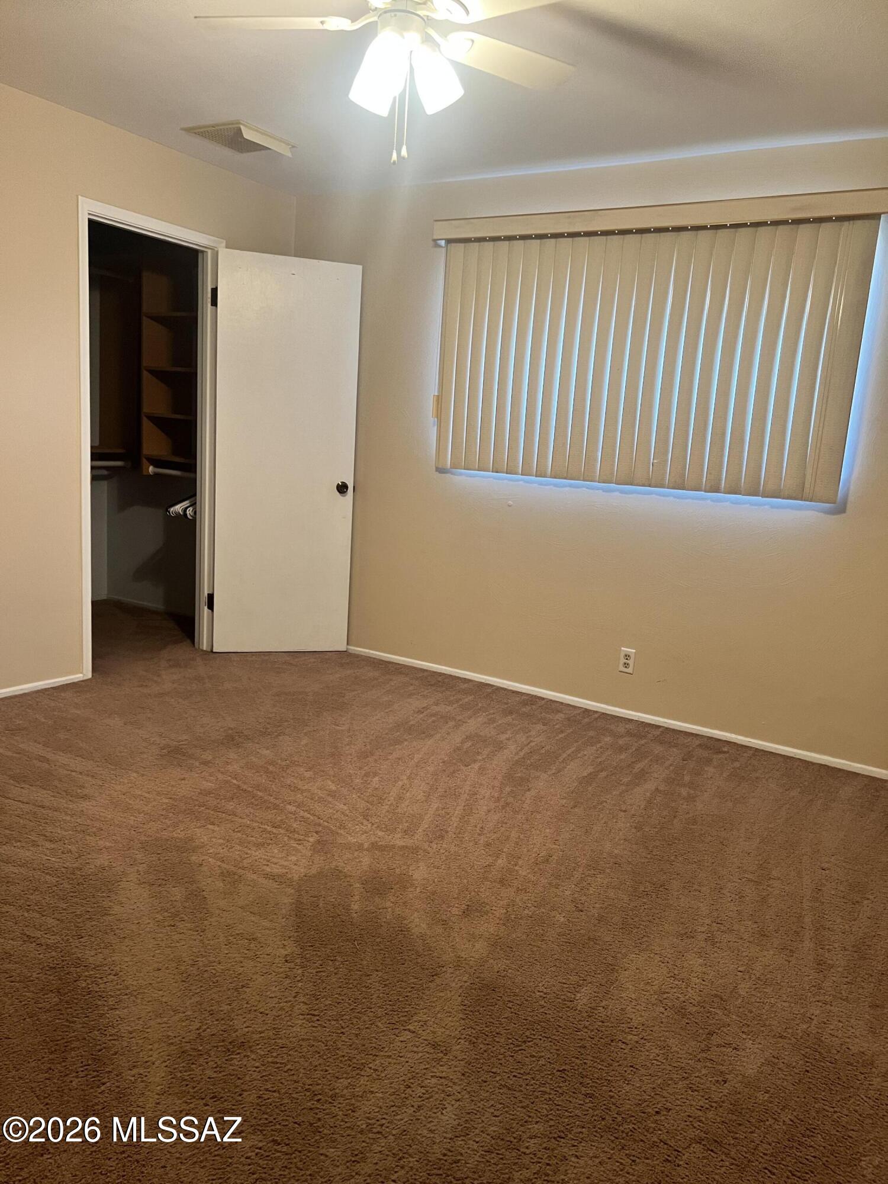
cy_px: 592
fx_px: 889
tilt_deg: -9.2
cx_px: 444
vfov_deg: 67.3
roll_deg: -2.6
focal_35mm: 26
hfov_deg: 53.1
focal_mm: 5.7
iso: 250
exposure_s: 1/60
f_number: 1.5
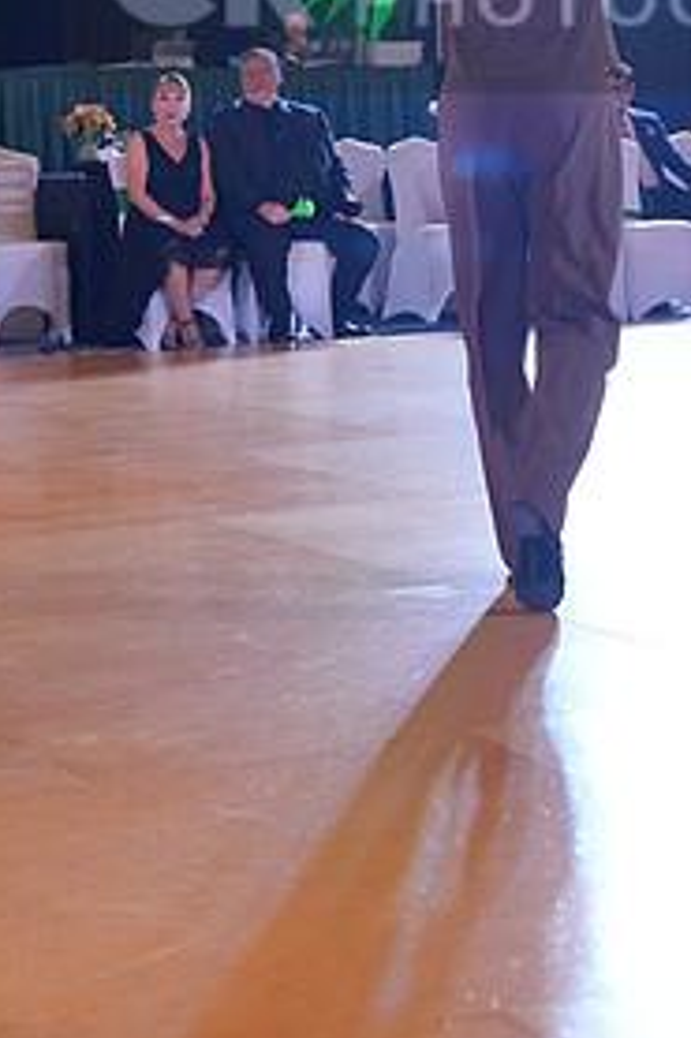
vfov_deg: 20.9
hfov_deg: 14.4
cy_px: -30
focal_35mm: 94
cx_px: 581
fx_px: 2710
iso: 4000
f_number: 4
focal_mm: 45
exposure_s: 1/400
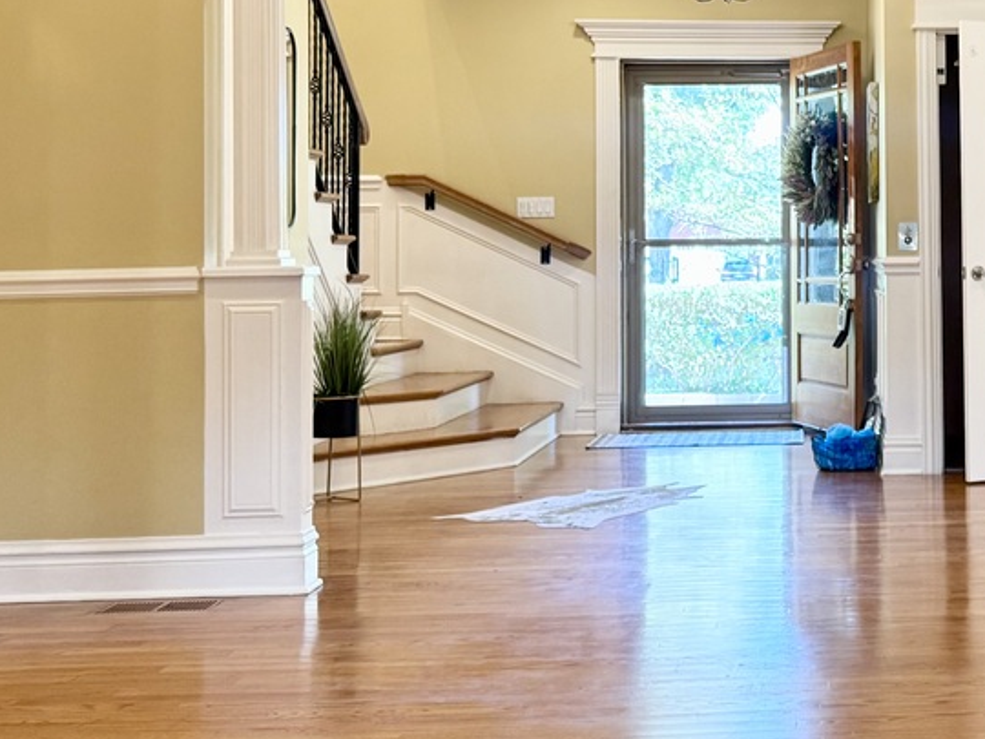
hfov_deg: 28.8
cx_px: 925
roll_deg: +0.2
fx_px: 1821
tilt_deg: +2.1
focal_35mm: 64
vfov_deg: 22.8
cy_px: 215
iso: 200
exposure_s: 1/120
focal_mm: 6.76
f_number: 1.78
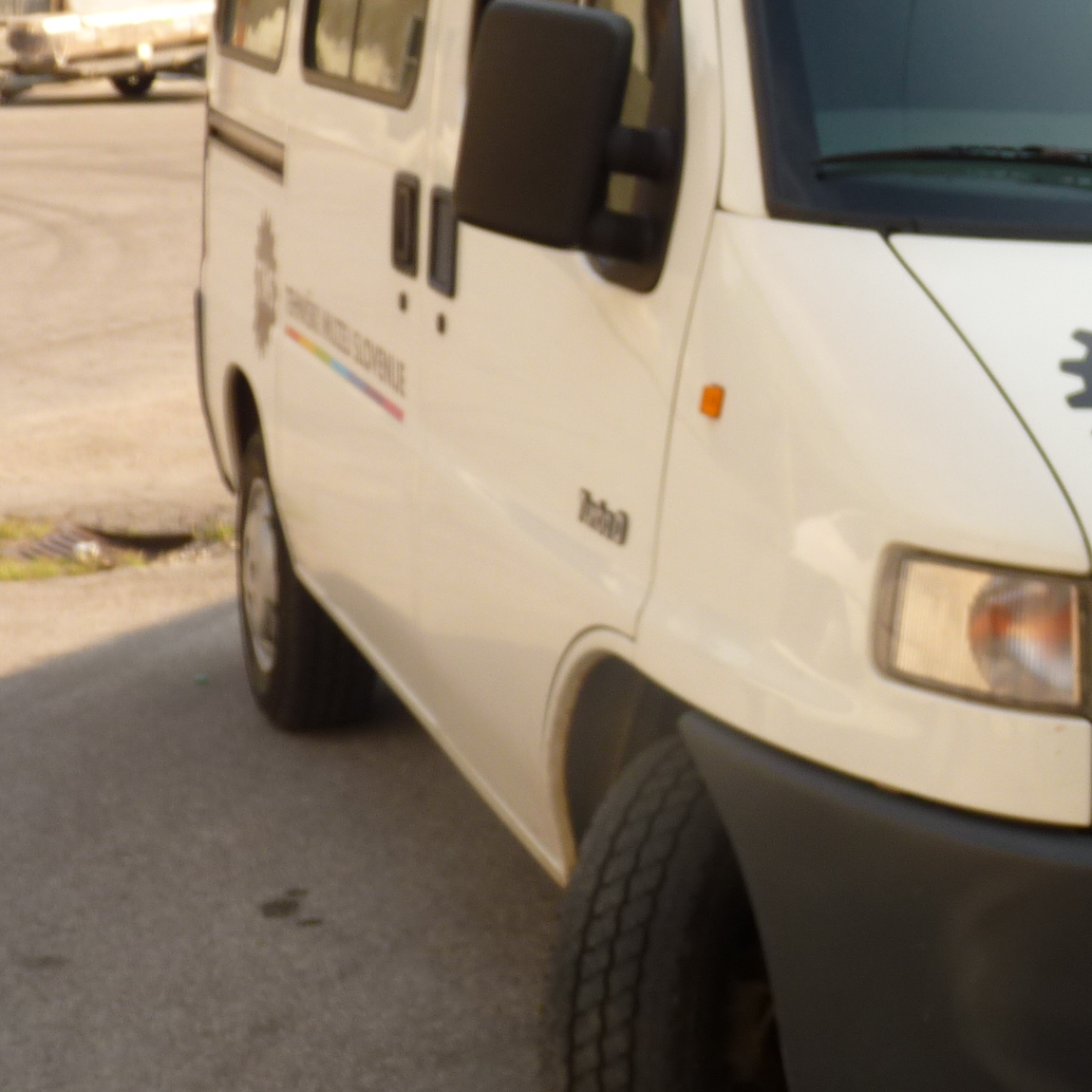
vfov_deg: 21.3
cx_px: 1219
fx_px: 2891
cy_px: 412
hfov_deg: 20.3
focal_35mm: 81
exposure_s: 1/320
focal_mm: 6.5
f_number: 4
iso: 80
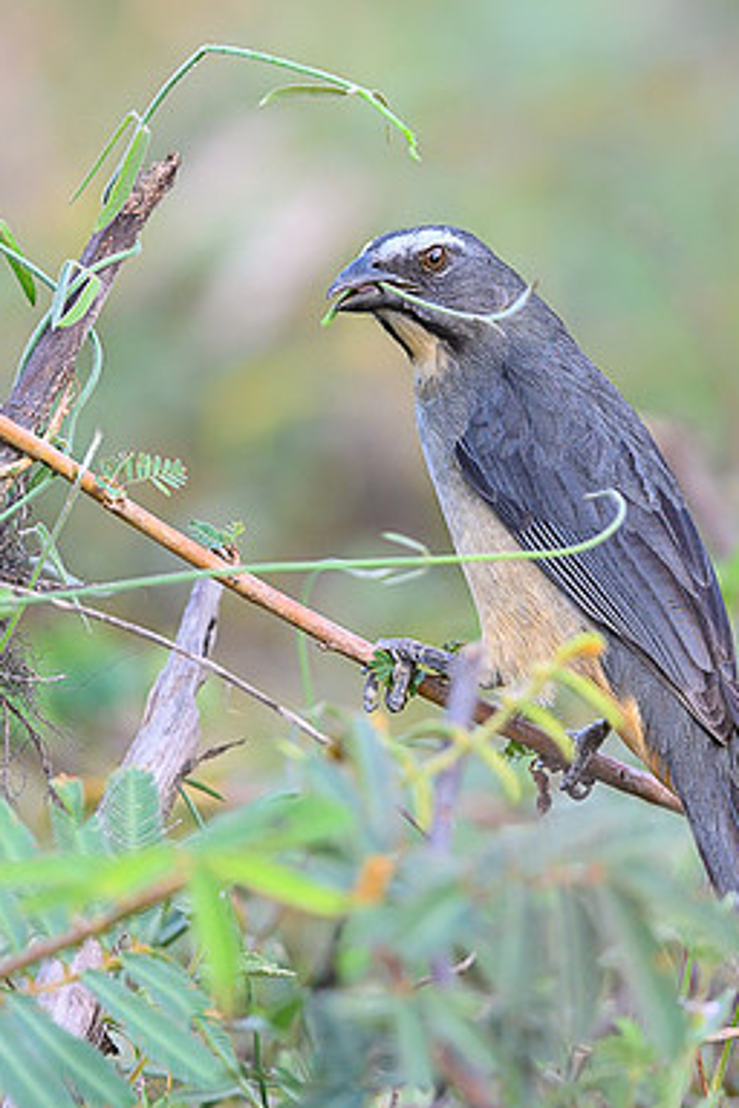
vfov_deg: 2.0
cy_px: 522
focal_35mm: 1025
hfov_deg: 1.3
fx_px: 31559
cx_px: 517
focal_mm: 500
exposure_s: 1/500
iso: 800
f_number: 4
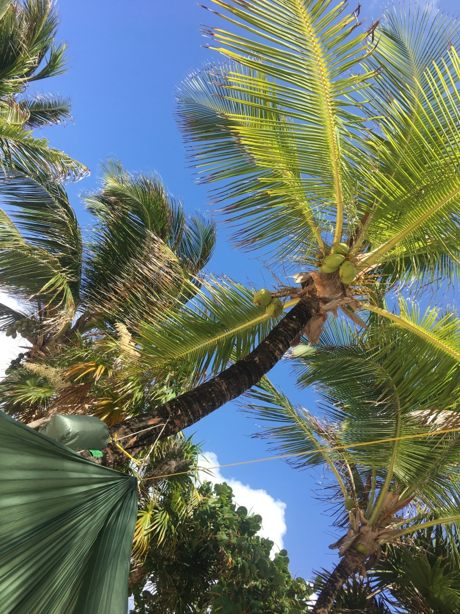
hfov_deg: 48.2
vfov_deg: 61.6
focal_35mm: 29
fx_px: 514
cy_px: 307
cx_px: 230
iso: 25
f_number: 2.2
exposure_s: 1/916
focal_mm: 4.15
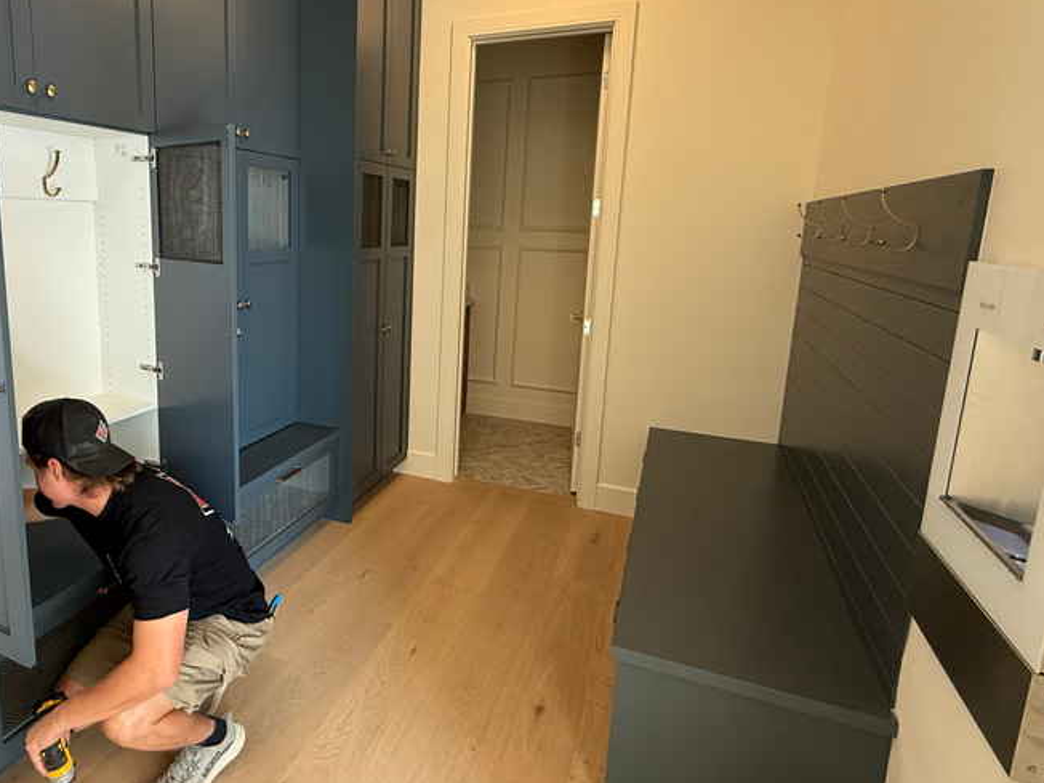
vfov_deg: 60.9
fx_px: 664
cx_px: 378
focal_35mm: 22
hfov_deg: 74.8
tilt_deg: -10.2
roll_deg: -1.0
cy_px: 341
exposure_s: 1/60
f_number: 2.2
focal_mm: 2.22
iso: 250
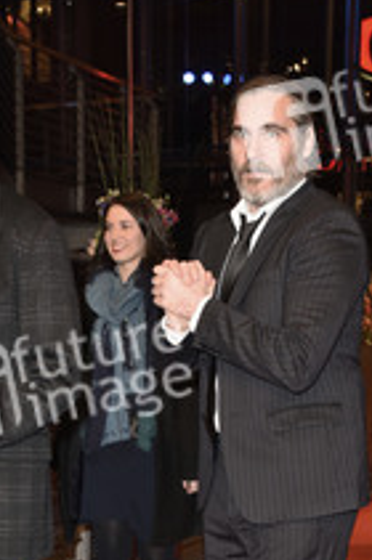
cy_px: 515
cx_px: 133
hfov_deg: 15.0
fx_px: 1415
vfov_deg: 21.8
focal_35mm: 91
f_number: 5.6
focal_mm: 48
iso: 500
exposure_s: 1/80
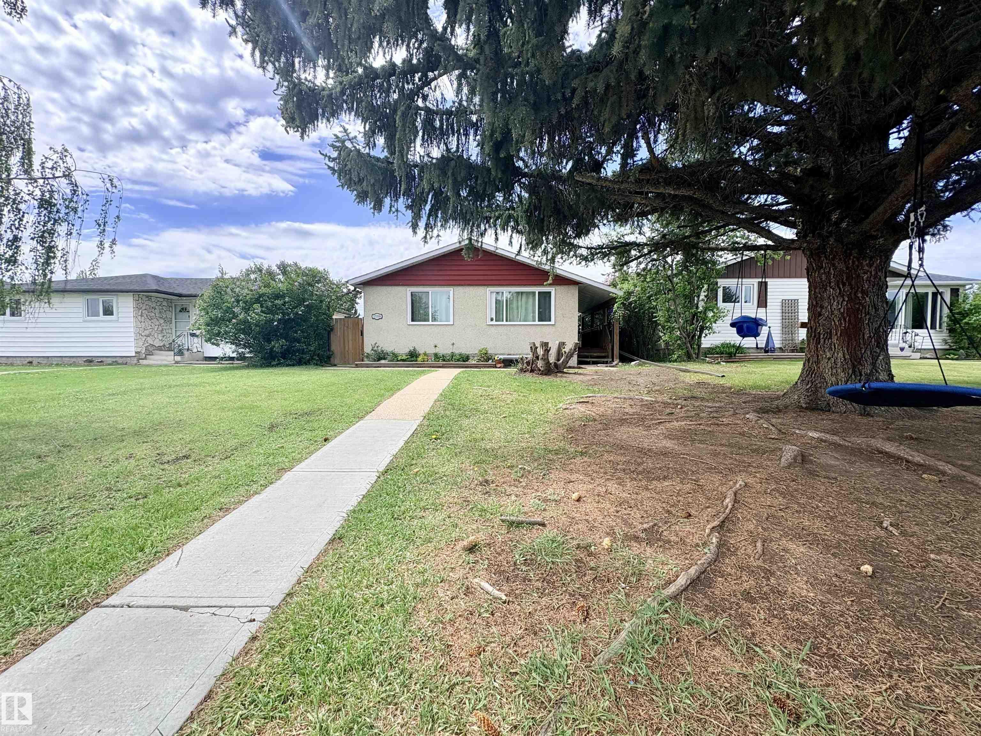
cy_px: 368
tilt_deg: -1.4
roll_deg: +0.2
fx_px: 397
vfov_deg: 85.7
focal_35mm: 14
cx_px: 490
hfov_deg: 102.1
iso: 64
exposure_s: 1/1299
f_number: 2.2
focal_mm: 2.22
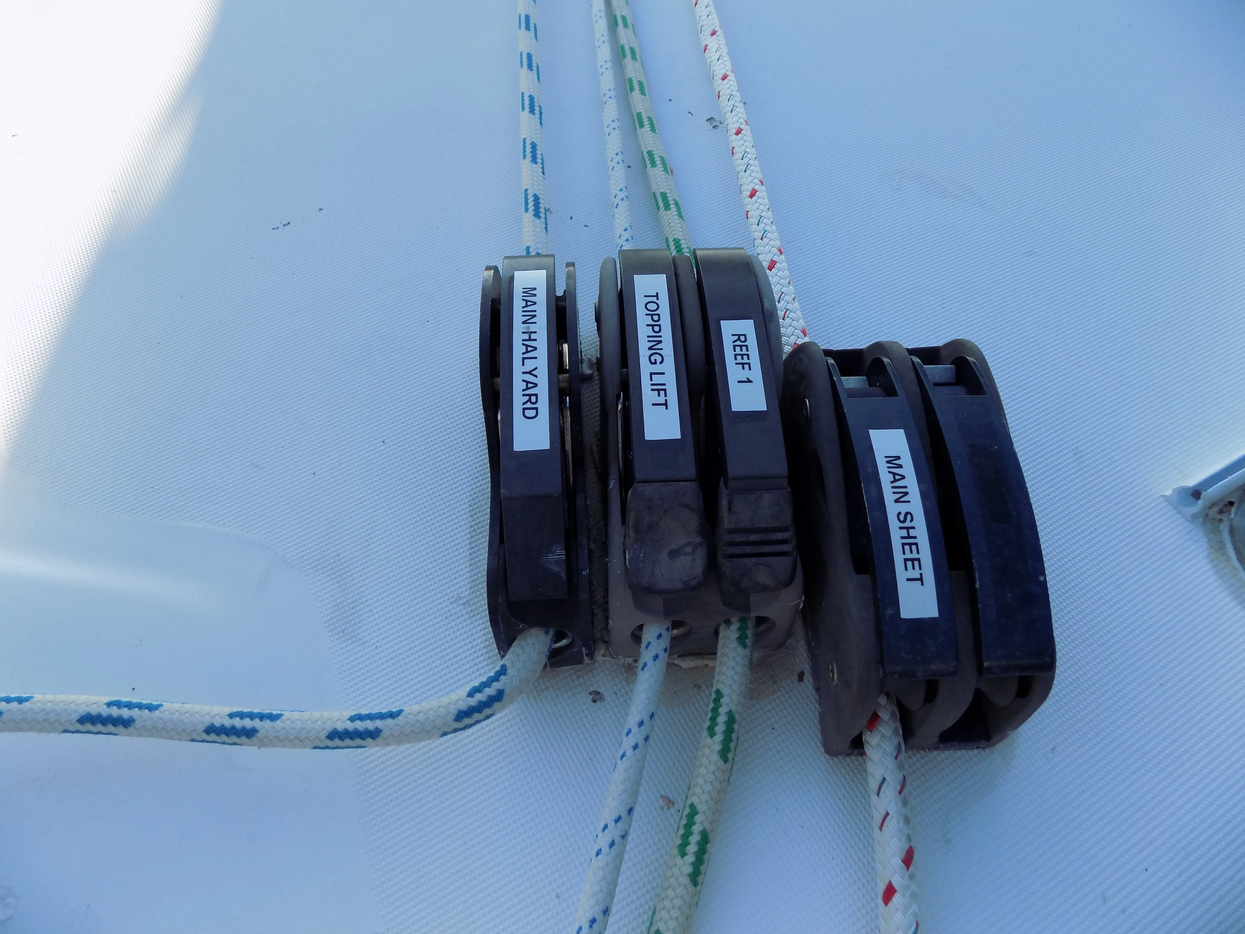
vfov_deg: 58.9
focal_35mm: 23
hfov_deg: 73.9
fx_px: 827
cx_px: 622
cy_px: 467
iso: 80
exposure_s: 1/400
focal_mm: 4
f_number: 3.1
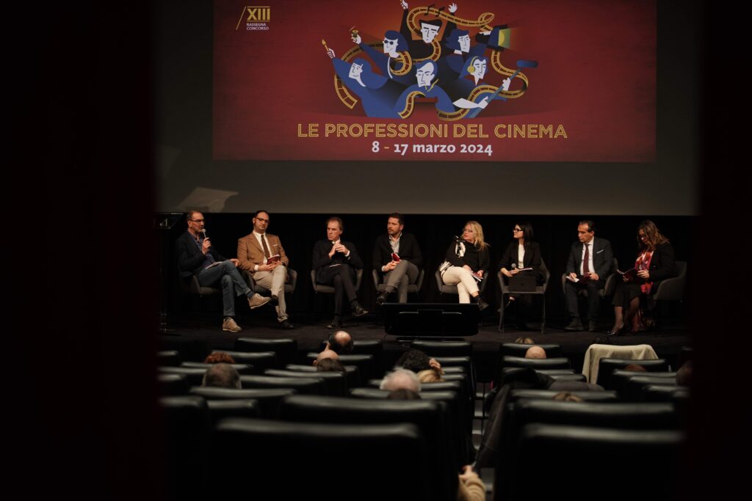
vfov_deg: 19.5
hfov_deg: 28.8
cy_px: 250
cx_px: 376
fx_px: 1462
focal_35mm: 70
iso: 800
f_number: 4
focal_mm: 70
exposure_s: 1/80
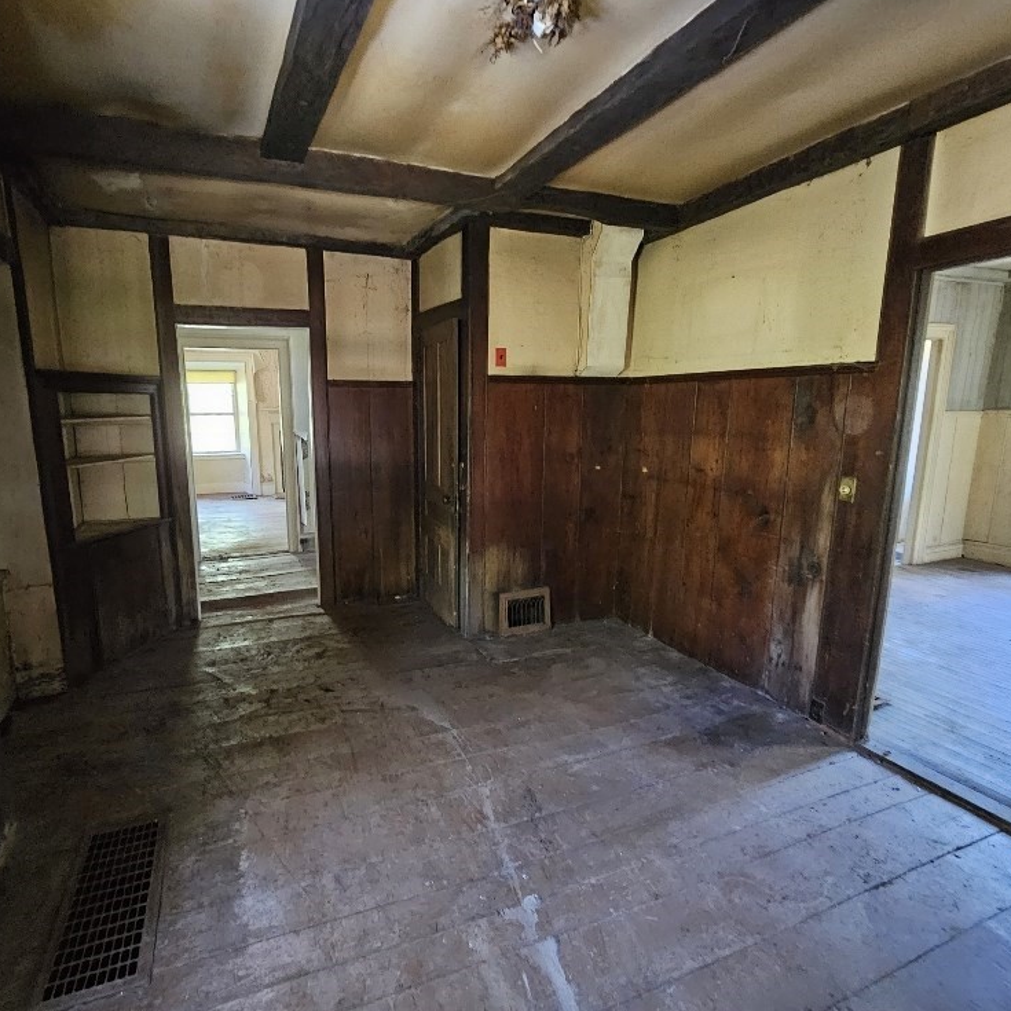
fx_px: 529
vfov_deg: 87.4
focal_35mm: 16
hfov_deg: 86.9
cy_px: 505
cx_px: 433
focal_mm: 2.2
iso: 1250
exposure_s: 1/24
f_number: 2.2
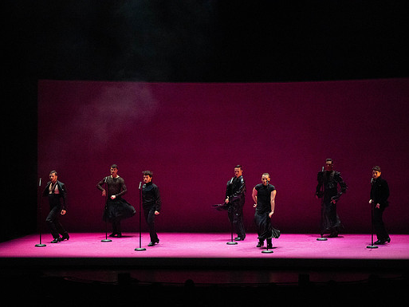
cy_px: 154
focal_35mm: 136
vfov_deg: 10.9
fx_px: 1607
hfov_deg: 14.5
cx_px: 223
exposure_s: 1/320
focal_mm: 125
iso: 25600
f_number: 7.1
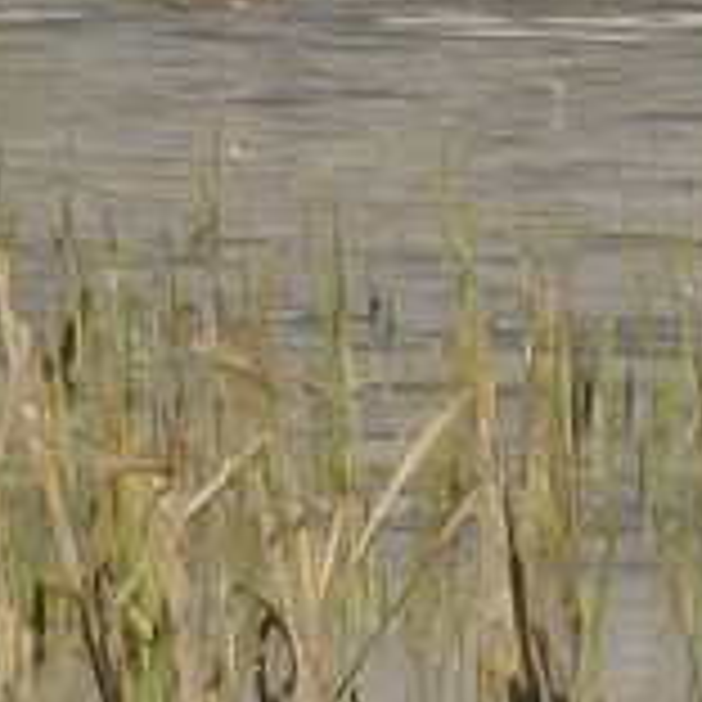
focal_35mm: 1982
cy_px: 140
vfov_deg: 0.9
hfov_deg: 0.9
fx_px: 45475
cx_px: 558
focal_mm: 270
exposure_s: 1/1000
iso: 400
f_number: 10
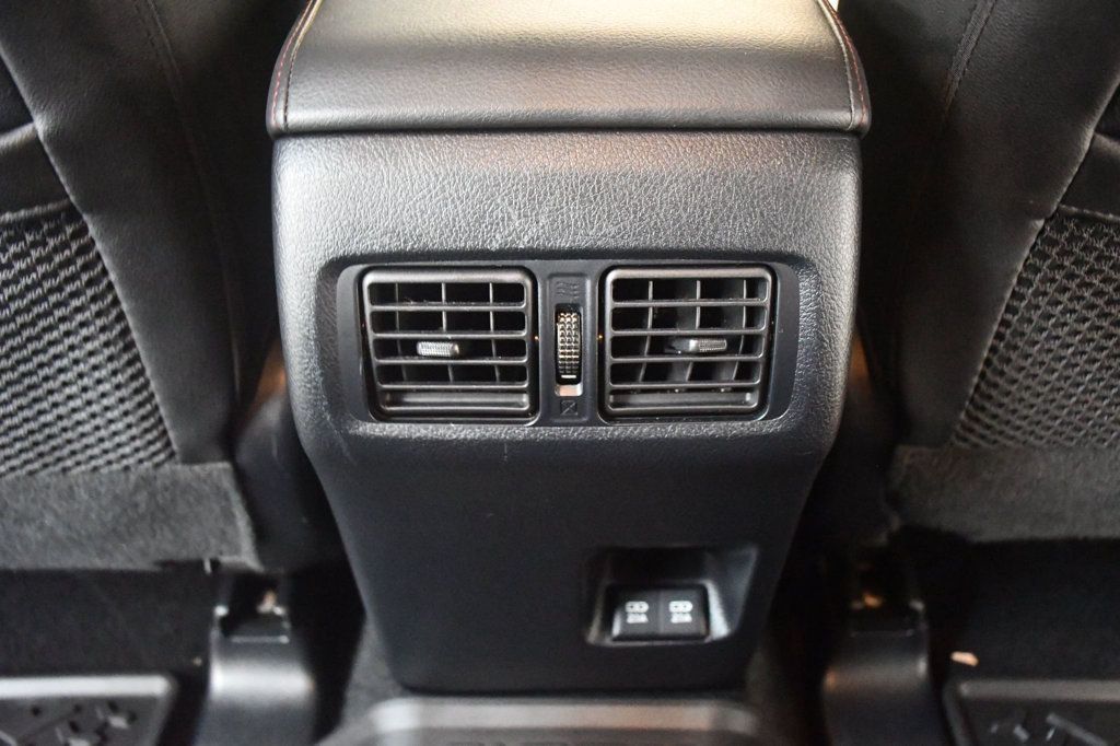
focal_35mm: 34
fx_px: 1057
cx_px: 560
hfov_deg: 55.8
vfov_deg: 38.9
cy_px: 373
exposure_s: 1/20
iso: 12800
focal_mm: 23
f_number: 3.8
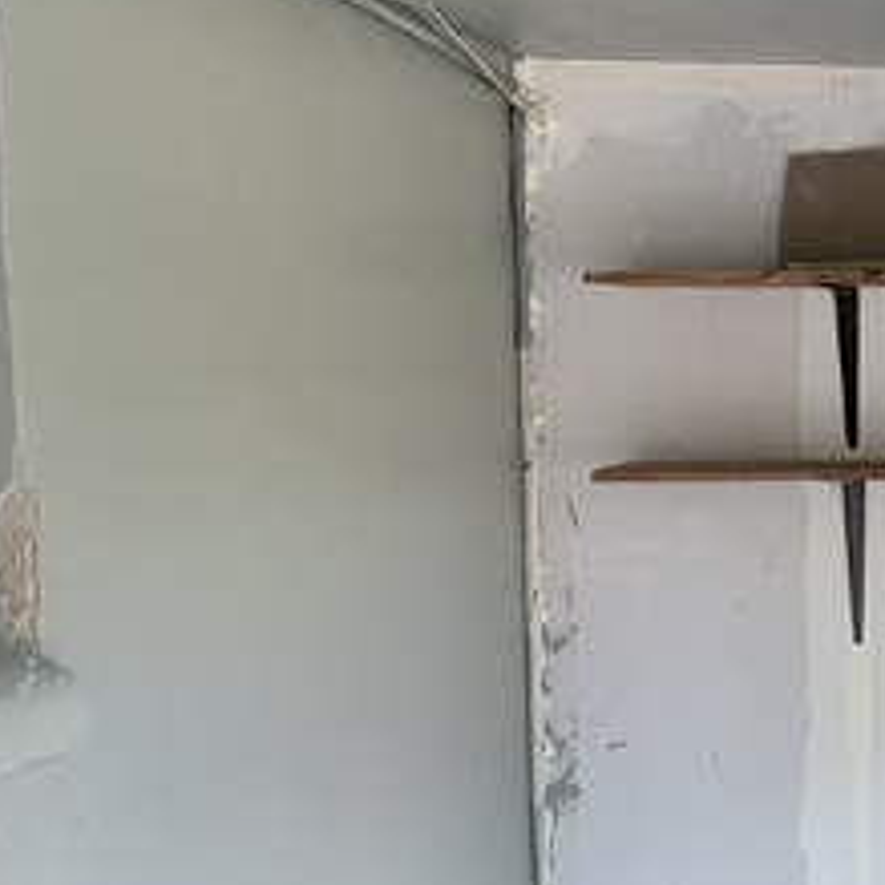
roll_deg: +1.3
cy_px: 558
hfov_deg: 25.1
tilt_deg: -6.3
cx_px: 1047
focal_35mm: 62
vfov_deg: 27.6
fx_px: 1793
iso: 160
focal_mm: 6.76
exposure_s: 1/121
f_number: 1.78
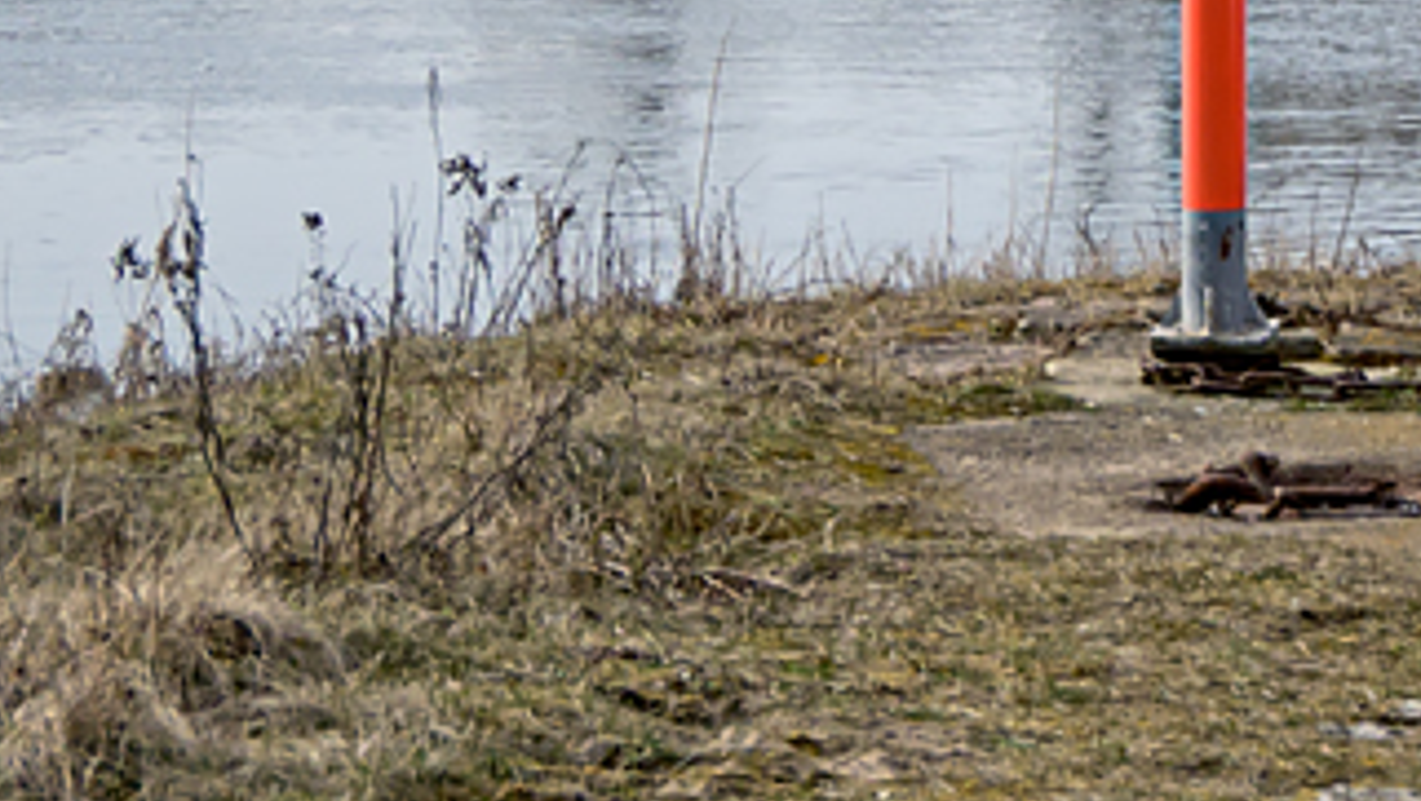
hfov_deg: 11.0
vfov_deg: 6.4
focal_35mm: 185
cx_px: 2448
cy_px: -602
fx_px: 6974
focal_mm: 31.5
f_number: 8
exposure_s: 1/1000
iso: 400
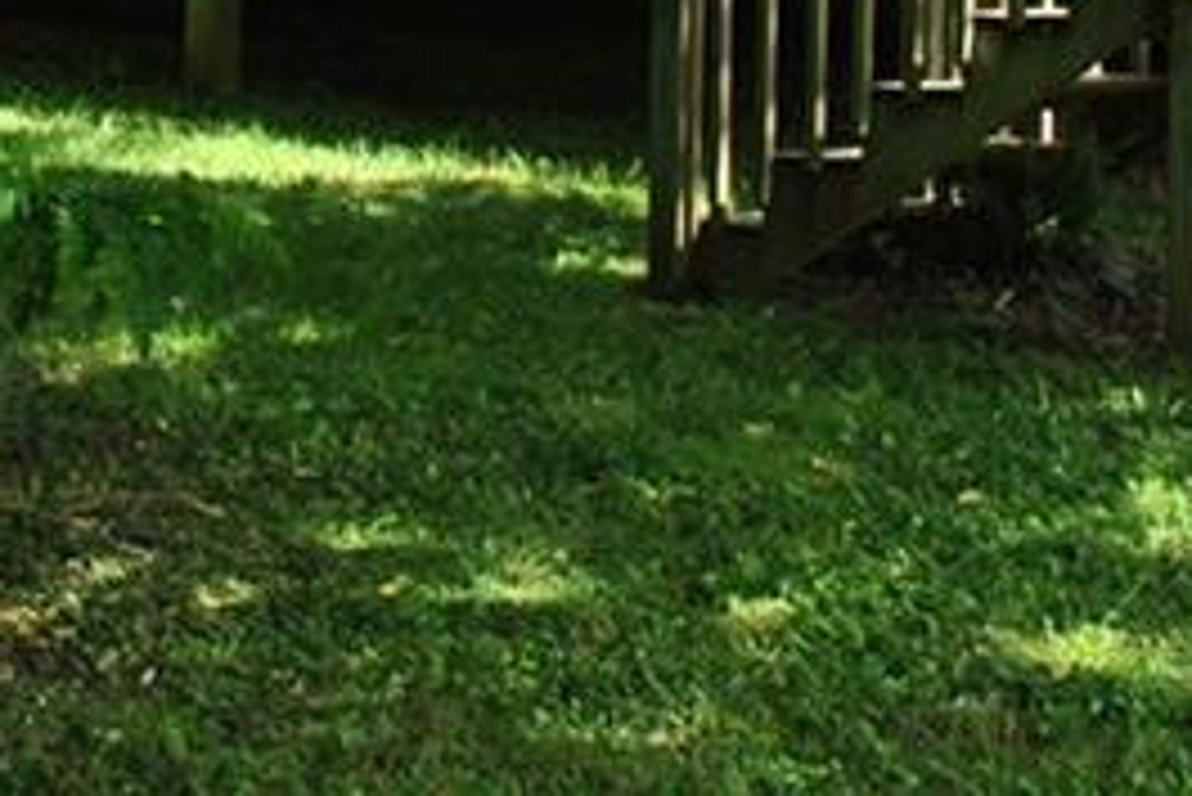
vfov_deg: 11.4
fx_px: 3843
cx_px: 162
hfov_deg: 17.4
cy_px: -396
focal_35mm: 116
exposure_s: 1/125
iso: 125
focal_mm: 20
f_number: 5.6
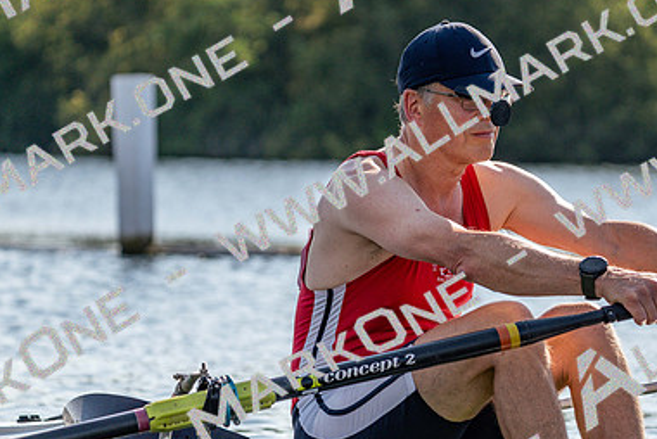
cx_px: 429
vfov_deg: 4.5
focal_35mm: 305
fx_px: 5570
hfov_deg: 6.7
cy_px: 267
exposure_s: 1/1600
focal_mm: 200
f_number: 5.6
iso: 250
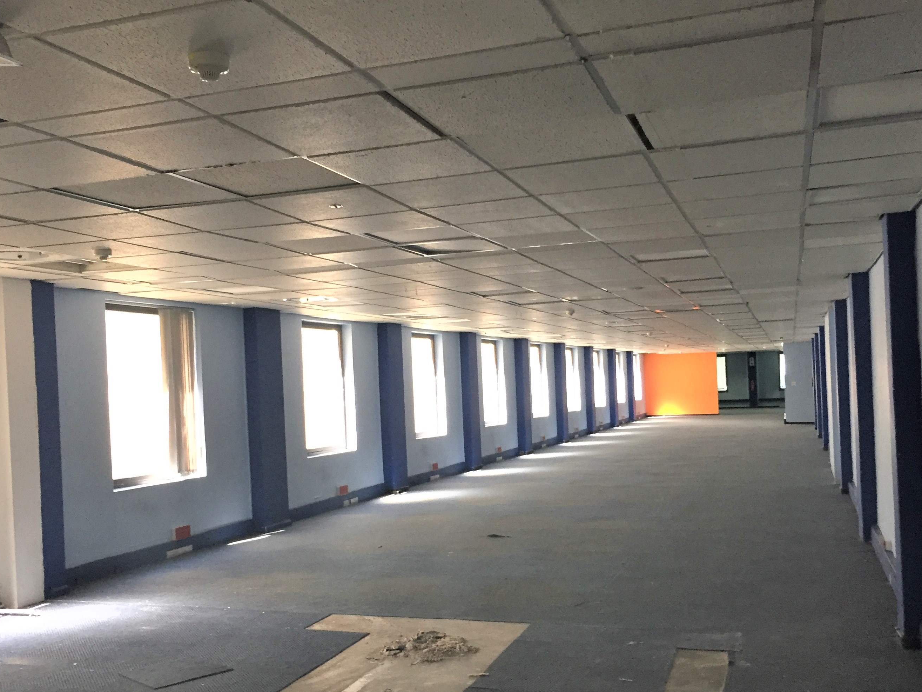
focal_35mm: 36
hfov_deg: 51.3
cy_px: 390
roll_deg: +1.4
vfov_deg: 39.6
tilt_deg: -0.5
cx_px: 427
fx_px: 959
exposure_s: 1/33
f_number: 2.2
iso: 160
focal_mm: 4.15
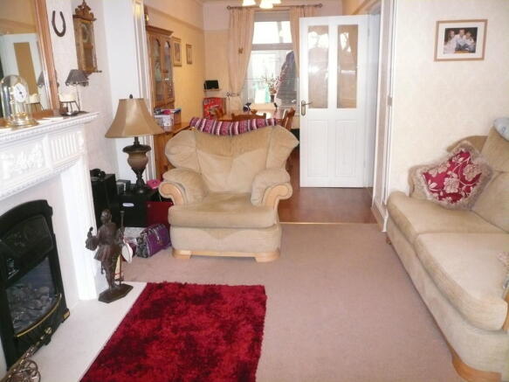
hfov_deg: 63.5
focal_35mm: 28
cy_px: 191
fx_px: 412
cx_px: 254
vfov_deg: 49.7
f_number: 2.8
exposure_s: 1/30
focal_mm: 4.6
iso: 400
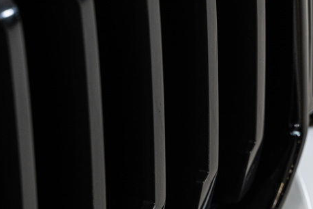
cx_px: 220
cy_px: 66
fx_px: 1452
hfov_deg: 12.3
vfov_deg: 8.2
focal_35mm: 167
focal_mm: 75
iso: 640
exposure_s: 1/200
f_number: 4
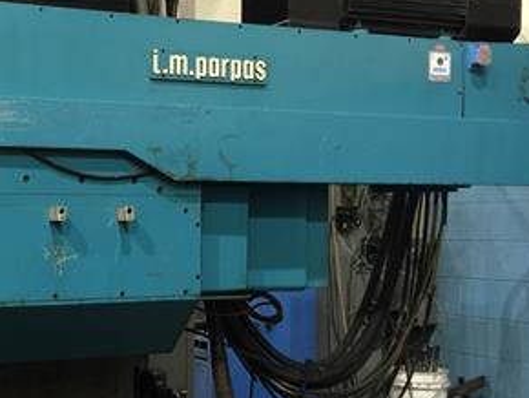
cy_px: 272
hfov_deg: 29.1
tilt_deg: -3.9
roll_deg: +0.0
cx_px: 57
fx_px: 979
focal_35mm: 64
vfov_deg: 22.8
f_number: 2.2
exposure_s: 1/4
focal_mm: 4.15
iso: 64
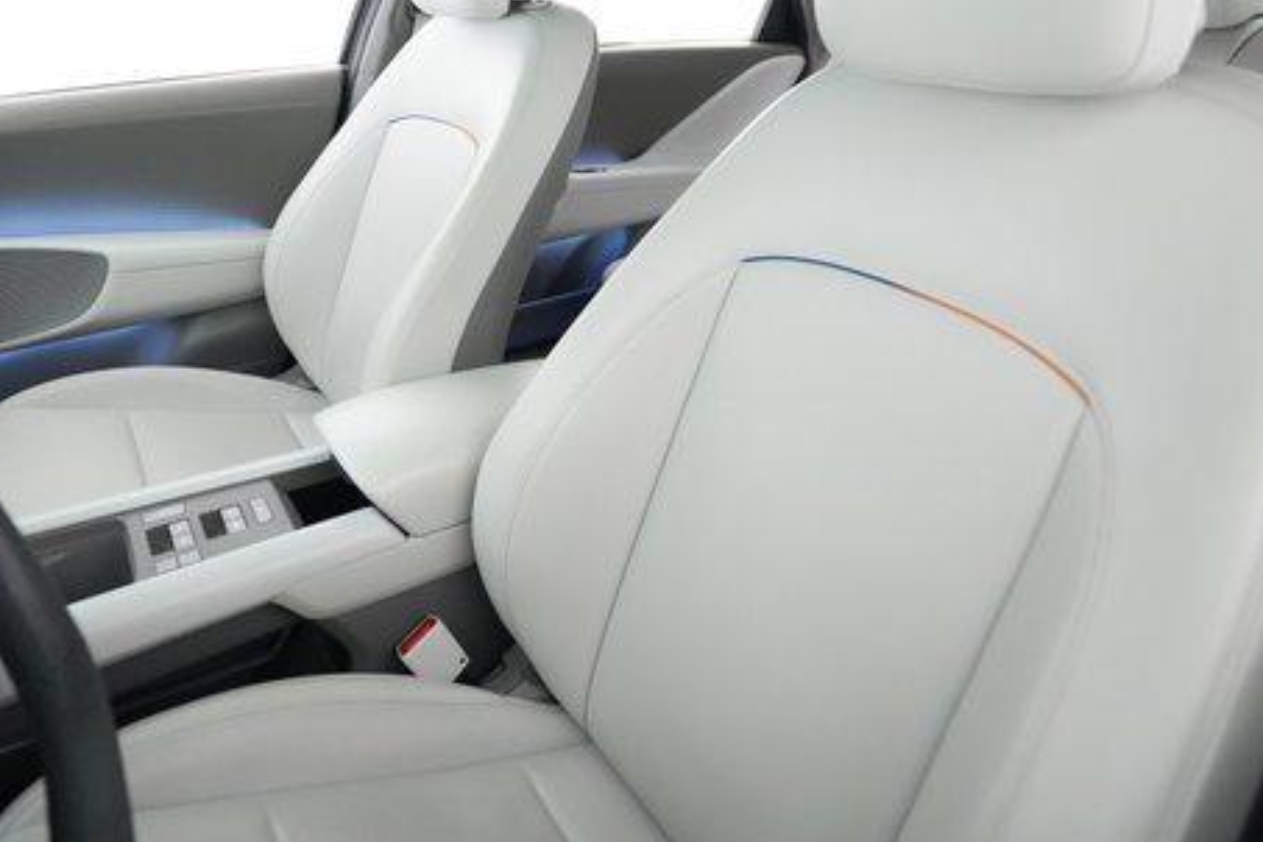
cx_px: 535
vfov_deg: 51.8
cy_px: 259
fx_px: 842
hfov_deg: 73.3
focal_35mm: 24
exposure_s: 1/100
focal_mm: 17
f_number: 2.8
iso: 8000
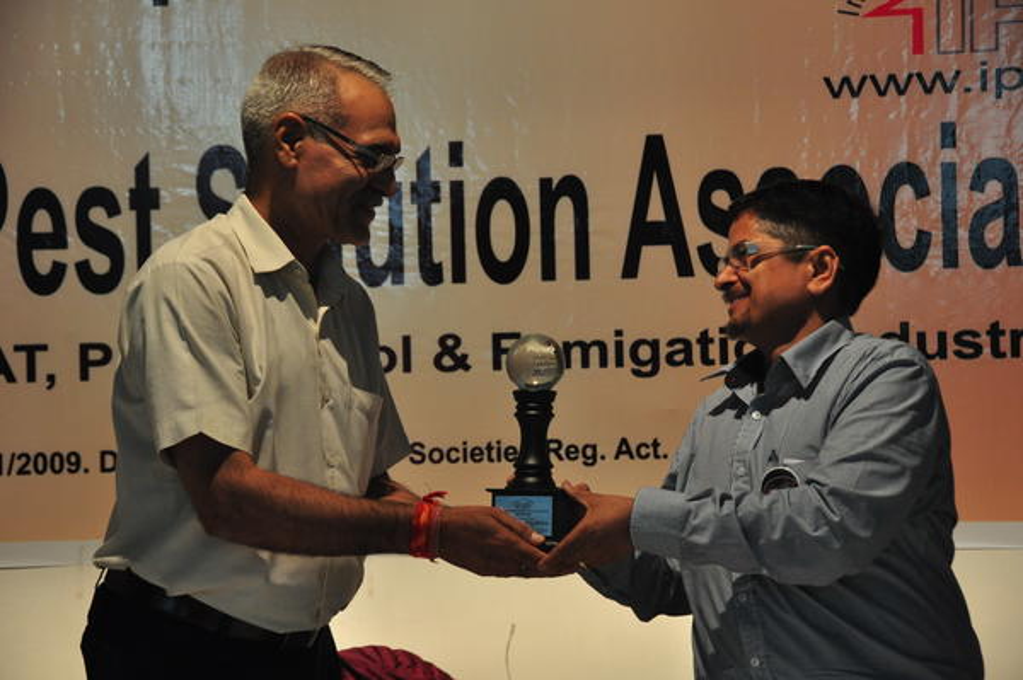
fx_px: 2641
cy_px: 340
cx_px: 512
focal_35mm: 93
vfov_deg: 14.7
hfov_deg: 21.9
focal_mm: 62
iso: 800
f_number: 5
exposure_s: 1/125
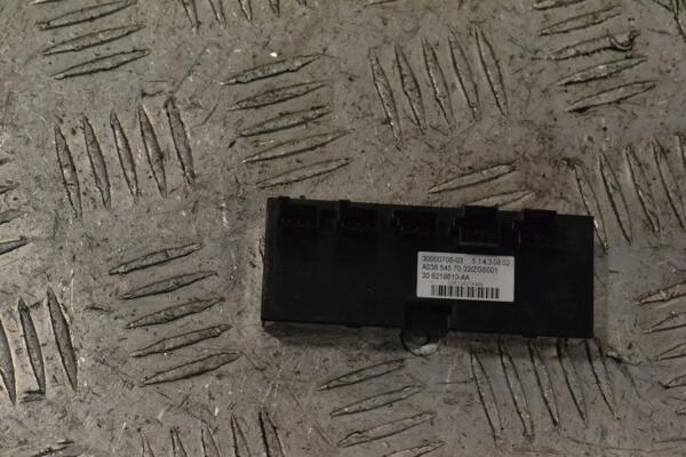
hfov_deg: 24.6
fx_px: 1572
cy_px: 228
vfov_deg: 16.6
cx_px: 343
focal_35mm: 82
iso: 3200
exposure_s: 1/500
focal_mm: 55
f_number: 11
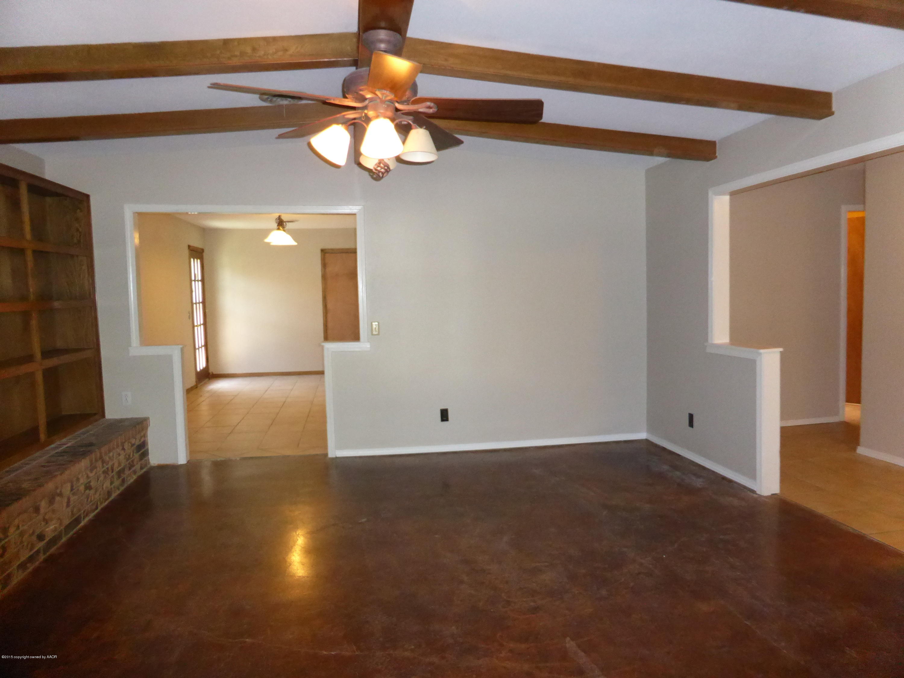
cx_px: 452
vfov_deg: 56.8
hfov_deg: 71.6
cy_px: 339
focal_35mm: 24
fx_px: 627
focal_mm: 4.3
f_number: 3.3
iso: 800
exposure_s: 1/60
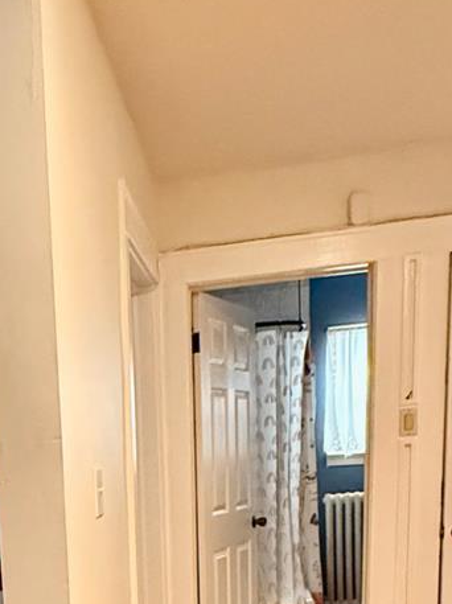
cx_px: 35
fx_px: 802
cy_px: 616
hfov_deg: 30.0
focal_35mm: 46
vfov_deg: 36.7
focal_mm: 2.22
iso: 800
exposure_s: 1/60
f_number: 2.2
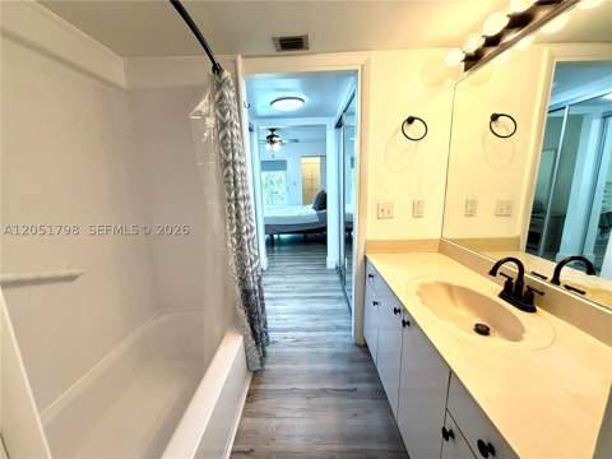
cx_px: 306
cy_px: 230
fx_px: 248
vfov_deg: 85.7
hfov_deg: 102.1
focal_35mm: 14
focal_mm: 2.22
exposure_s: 1/120
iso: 160
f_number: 2.2
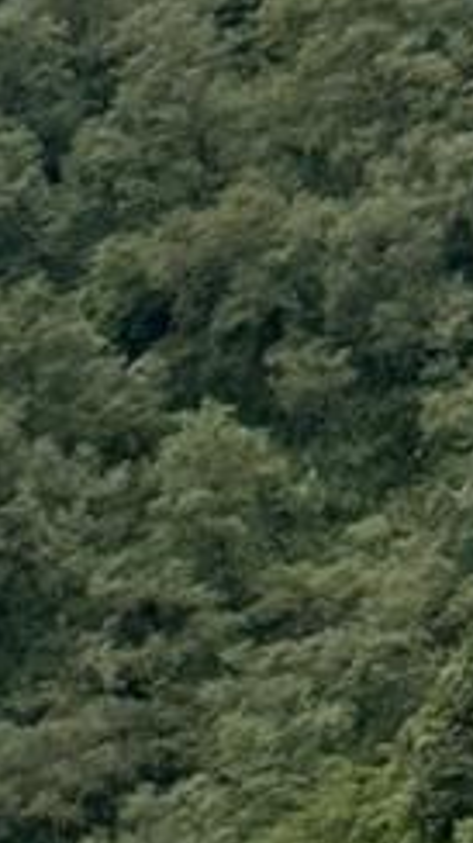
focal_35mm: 411
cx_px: -753
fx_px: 9177
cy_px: 1980
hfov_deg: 2.9
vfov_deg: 5.1
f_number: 1.78
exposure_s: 1/4098
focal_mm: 6.76
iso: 100
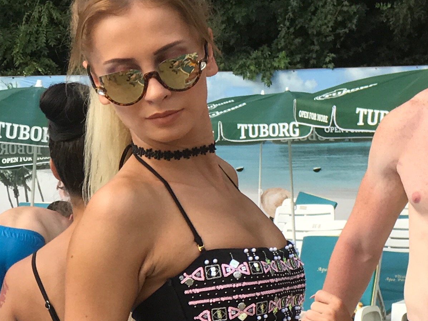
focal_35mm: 192
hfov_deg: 10.1
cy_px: 292
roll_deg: +1.9
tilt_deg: -5.4
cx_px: 555
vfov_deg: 7.7
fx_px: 2374
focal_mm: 6.6
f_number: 2.8
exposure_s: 1/216
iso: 20
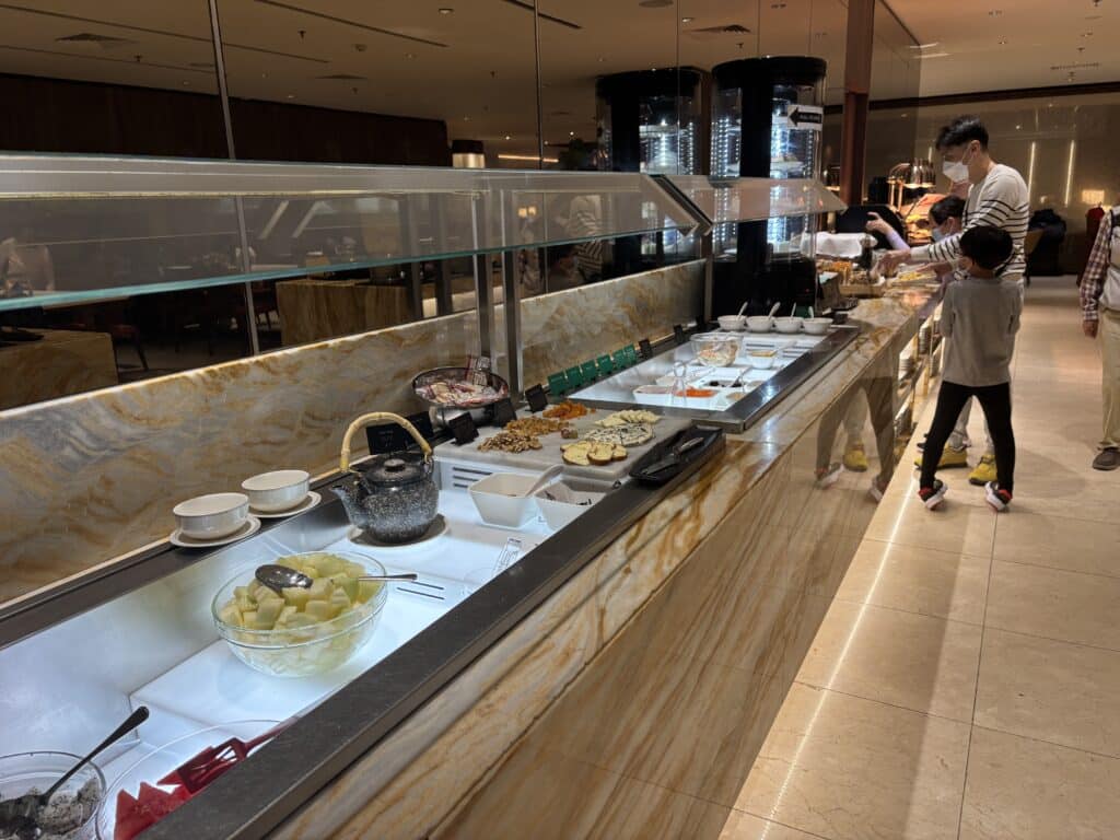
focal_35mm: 26
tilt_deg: -13.4
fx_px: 841
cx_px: 560
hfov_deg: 67.3
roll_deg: +1.9
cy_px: 420
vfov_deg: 53.1
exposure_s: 1/100
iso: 100
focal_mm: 5.96
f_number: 1.6
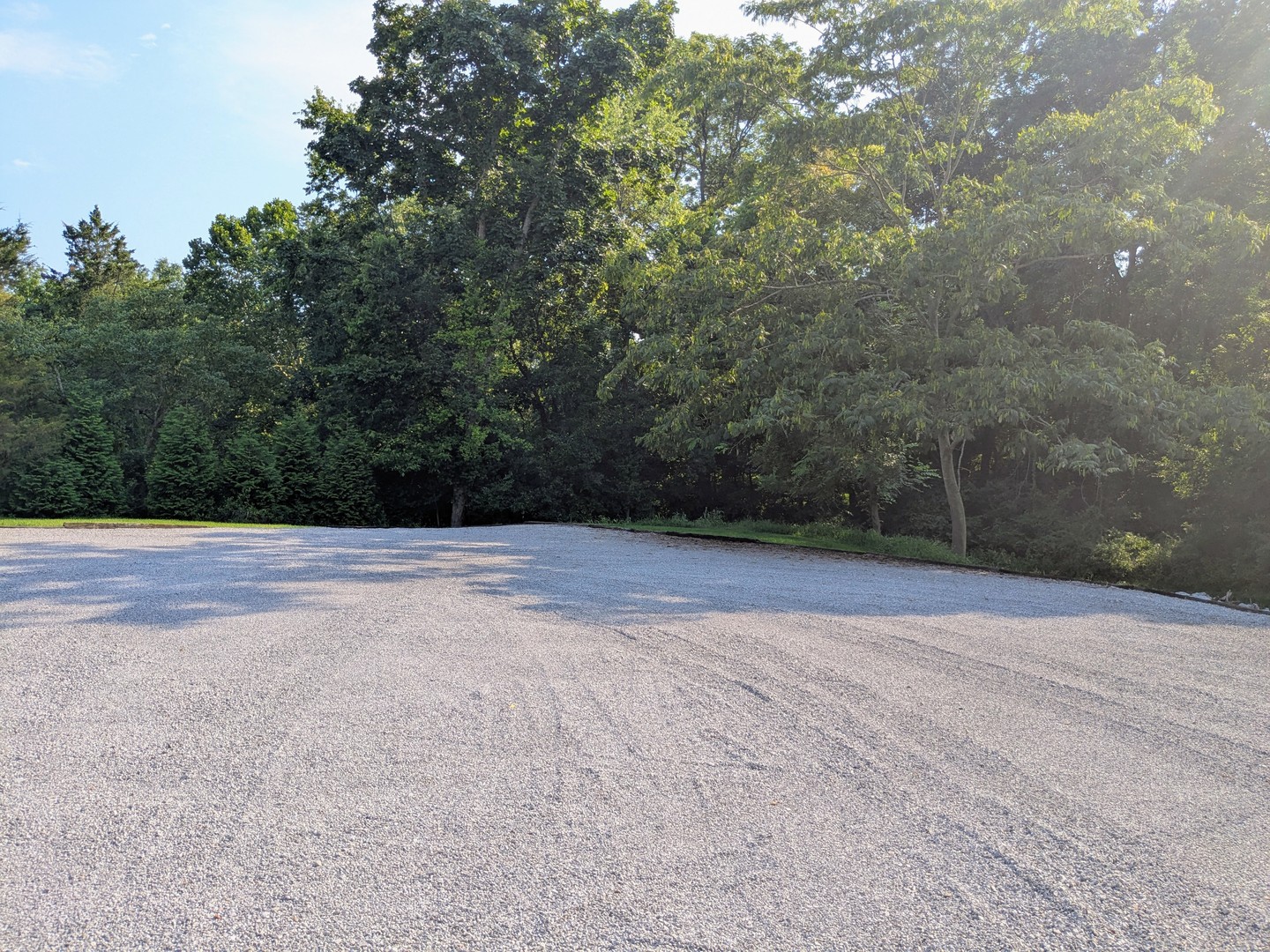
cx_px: 635
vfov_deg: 51.4
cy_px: 476
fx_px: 991
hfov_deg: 65.3
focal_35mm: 27
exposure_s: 1/1063
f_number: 1.73
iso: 46
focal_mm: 4.38
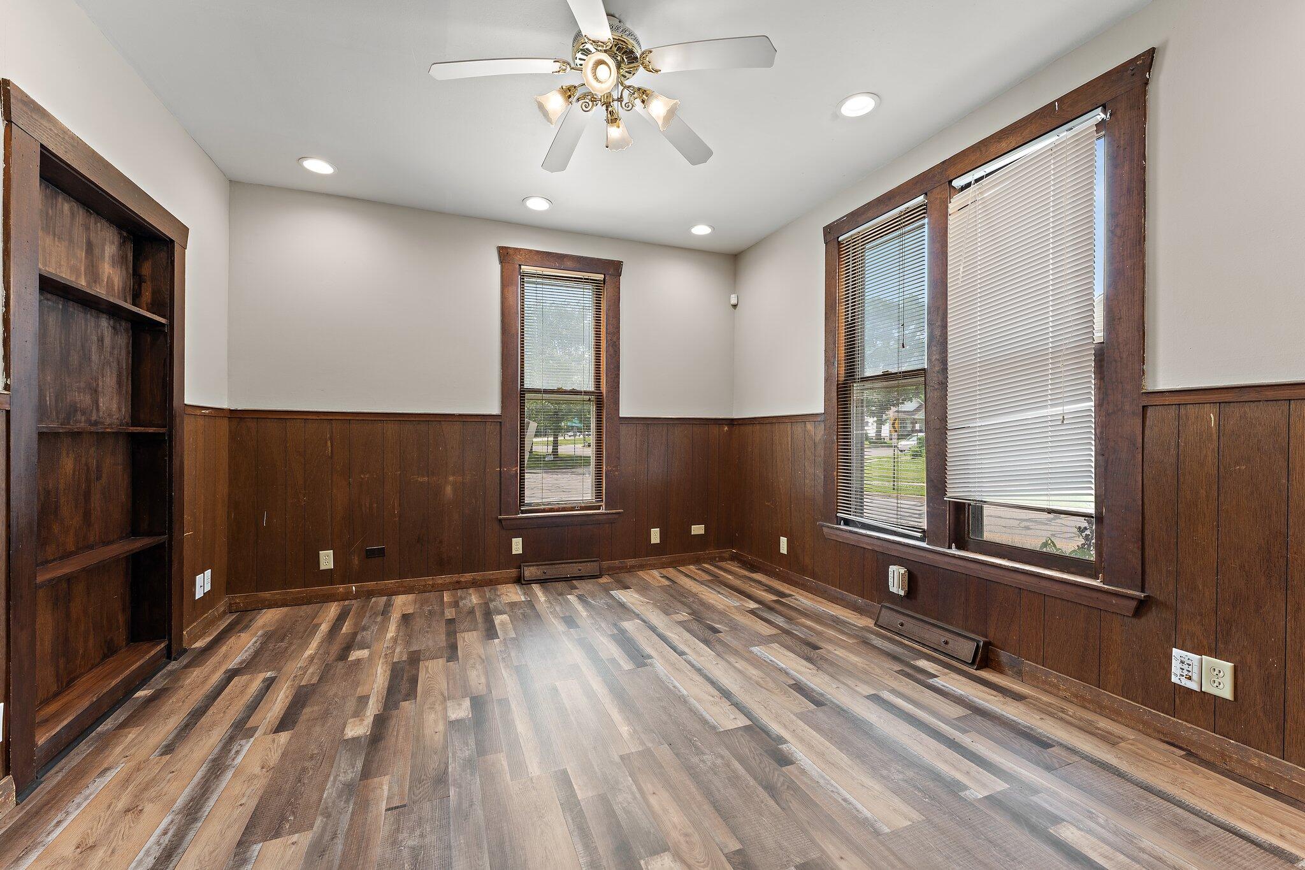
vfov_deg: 81.2
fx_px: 507
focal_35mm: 14
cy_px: 435
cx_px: 652
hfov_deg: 104.3
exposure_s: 1/8
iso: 400
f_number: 8
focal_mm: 14
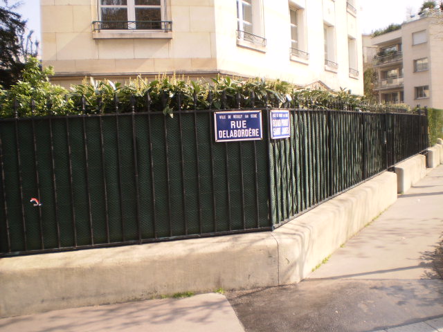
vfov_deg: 39.7
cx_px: 222
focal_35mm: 36
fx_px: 461
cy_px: 166
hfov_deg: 51.4
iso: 64
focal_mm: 6.3
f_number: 3.1
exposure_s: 1/400
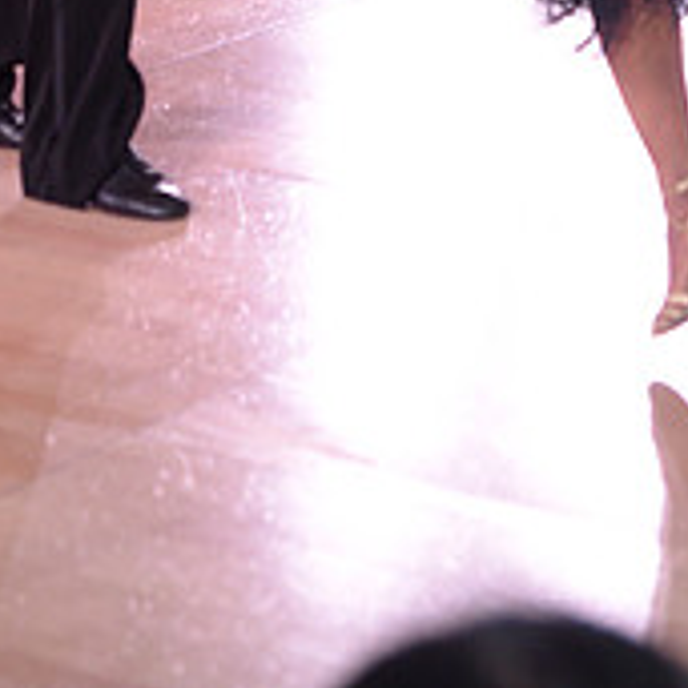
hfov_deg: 9.8
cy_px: -467
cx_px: 477
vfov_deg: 9.4
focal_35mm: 178
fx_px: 4003
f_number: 5
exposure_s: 1/250
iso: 1600
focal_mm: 62
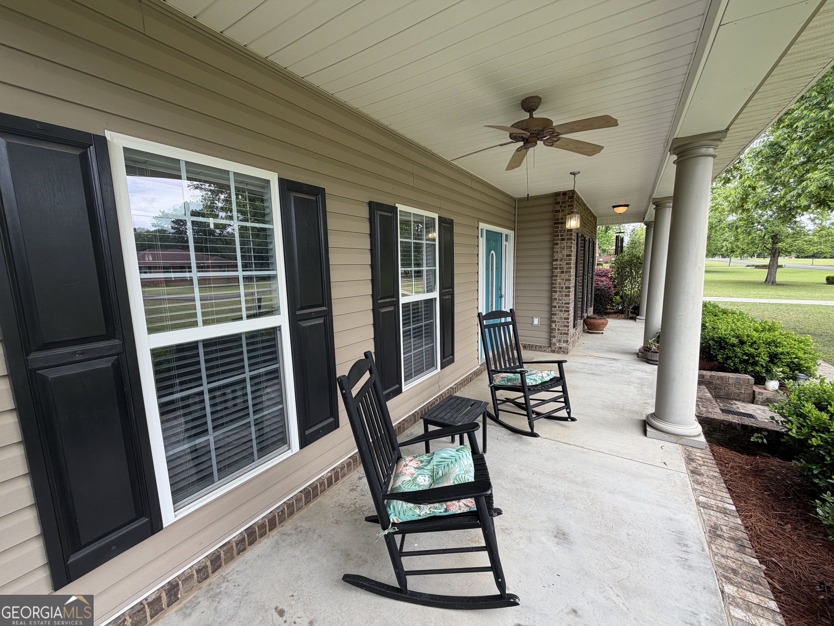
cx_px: 417
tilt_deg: -8.0
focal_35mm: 14
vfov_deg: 85.7
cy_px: 313
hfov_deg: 102.1
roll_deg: +1.9
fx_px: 337
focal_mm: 2.22
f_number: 2.2
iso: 40
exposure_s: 1/198
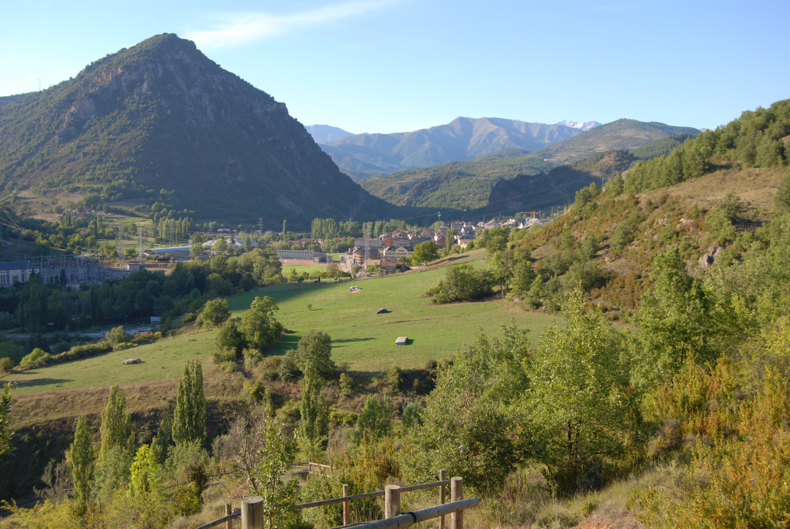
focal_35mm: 39
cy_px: 264
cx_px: 395
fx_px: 857
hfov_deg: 49.5
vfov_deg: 34.3
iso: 100
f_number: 6.3
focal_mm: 26
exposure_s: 1/160
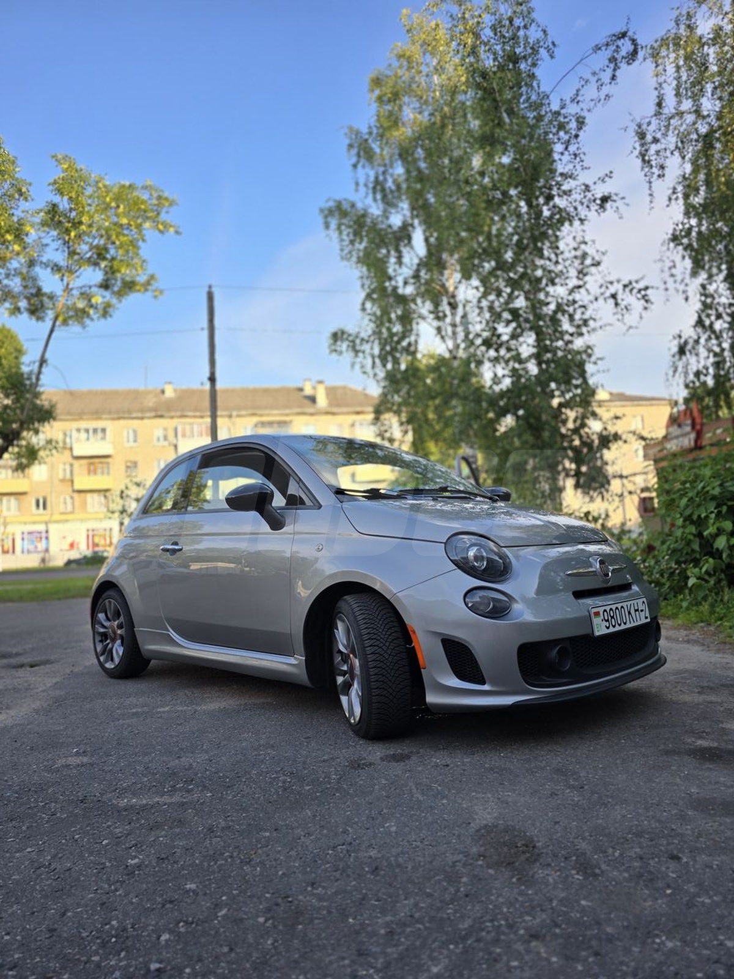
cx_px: 367
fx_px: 650
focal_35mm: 23
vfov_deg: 73.9
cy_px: 490
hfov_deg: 58.9
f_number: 1.7
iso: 12
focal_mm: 6.3
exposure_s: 1/338
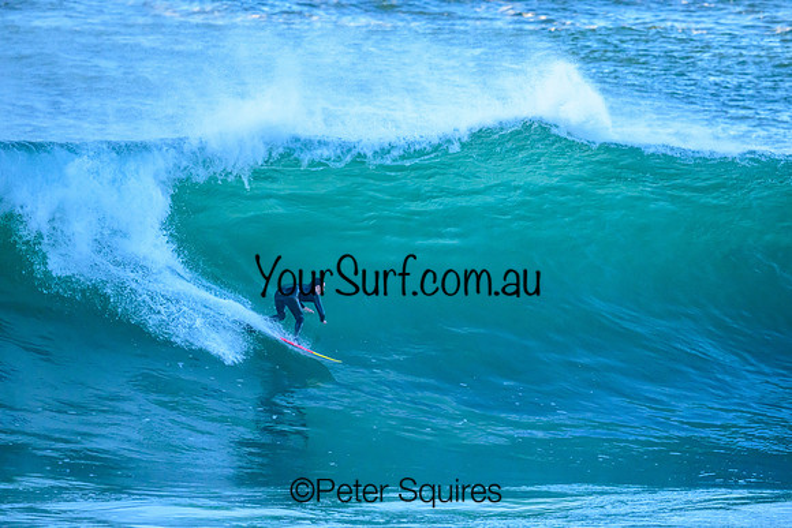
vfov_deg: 1.7
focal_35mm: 800
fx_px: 17603
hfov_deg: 2.6
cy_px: 264
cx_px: 396
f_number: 8
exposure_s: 1/2000
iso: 4000
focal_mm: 800
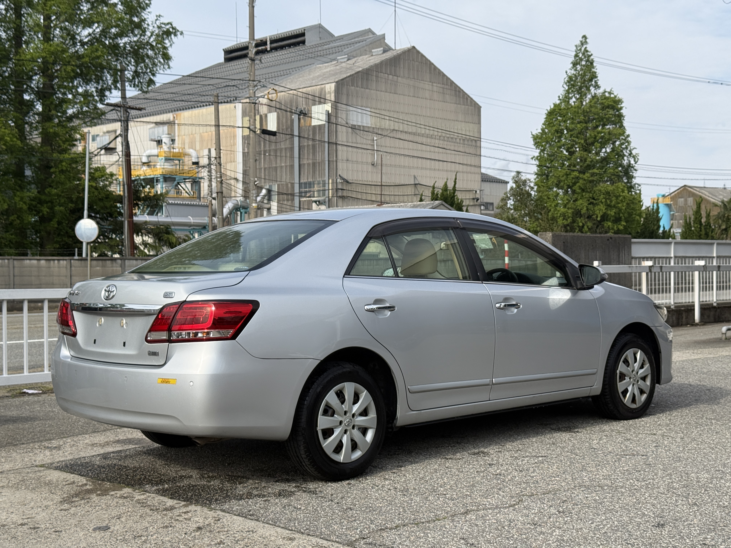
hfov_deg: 39.7
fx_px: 1014
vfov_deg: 30.3
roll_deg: +1.0
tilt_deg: -0.7
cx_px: 366
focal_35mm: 48
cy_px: 274
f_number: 1.78
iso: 64
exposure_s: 1/3378
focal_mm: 6.76
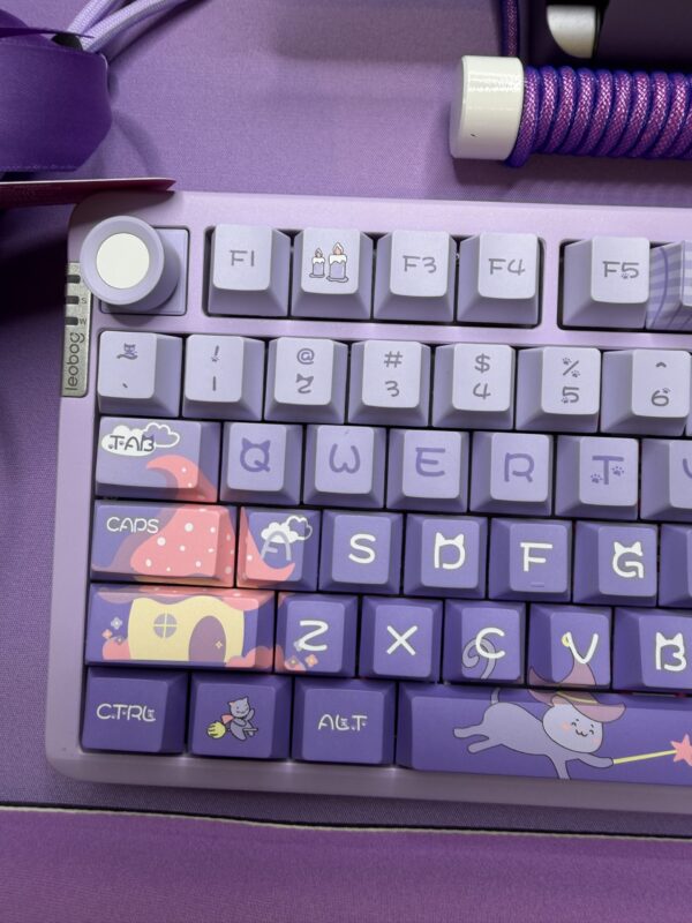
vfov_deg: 71.6
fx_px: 640
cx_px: 346
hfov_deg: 56.8
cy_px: 462
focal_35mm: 24
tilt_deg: -83.7
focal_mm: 2.22
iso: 64
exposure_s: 1/120
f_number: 2.2
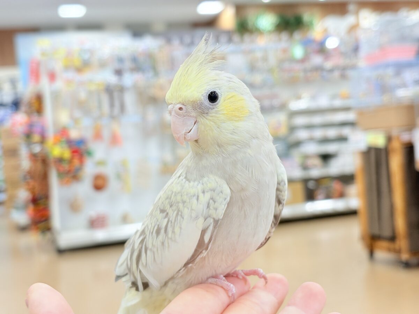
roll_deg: +6.4
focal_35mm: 52
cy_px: 157
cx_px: 210
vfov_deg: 28.0
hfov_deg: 36.8
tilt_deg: -0.6
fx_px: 629
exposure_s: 1/50
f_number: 1.6
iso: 50
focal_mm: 5.96
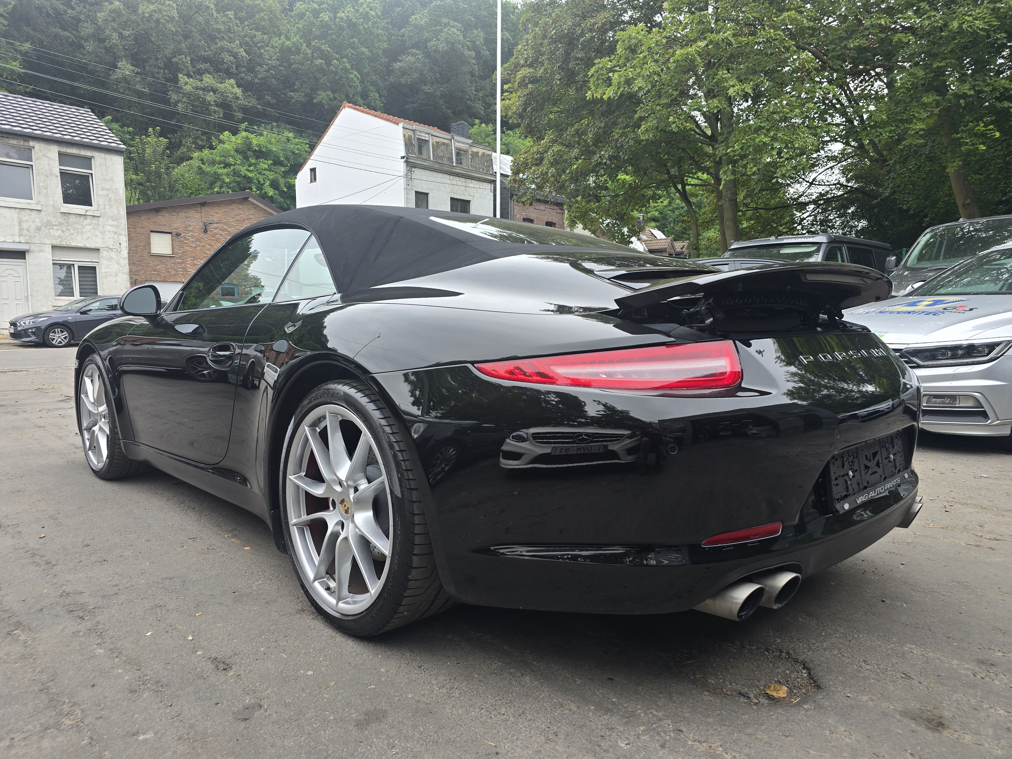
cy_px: 380
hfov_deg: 73.9
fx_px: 672
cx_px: 506
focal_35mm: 23
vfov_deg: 58.9
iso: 25
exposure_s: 1/180
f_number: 1.7
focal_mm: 6.3
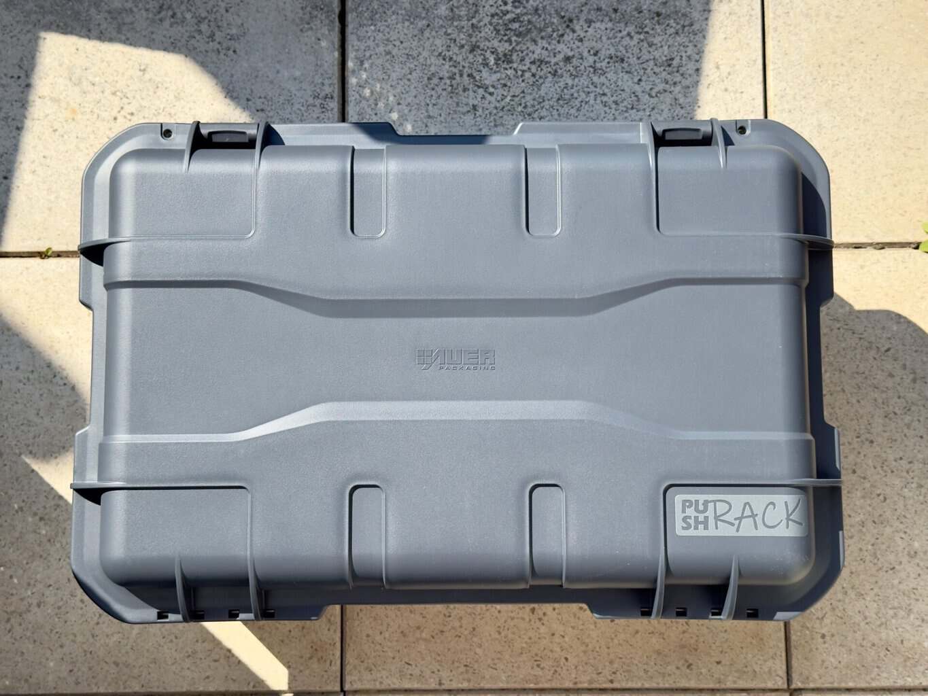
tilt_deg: -83.3
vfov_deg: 30.3
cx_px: 464
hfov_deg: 39.7
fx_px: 1287
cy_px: 348
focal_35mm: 48
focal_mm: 6.76
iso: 64
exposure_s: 1/2667
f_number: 1.78
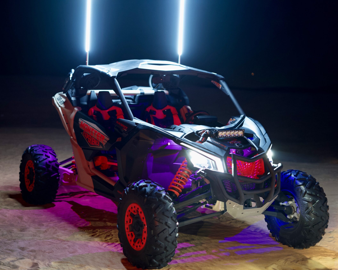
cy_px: 136
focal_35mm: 57
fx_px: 570
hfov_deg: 33.0
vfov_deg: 26.7
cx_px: 141
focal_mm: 50
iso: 1600
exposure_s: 1/50
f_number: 1.8
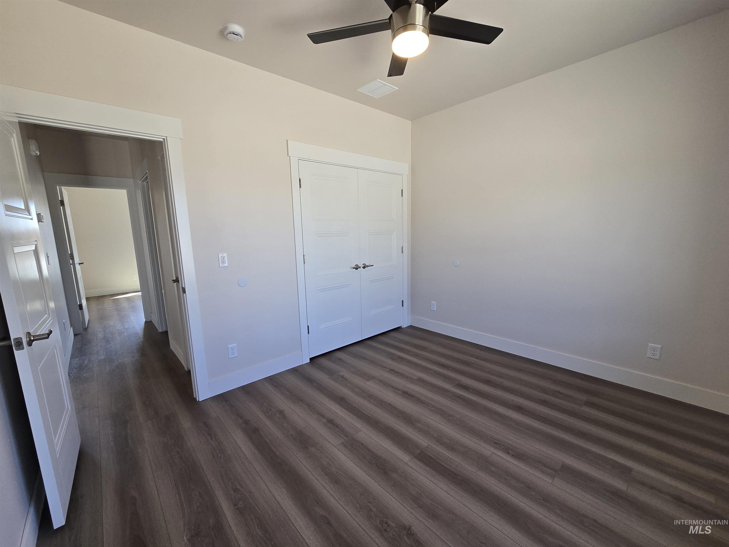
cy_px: 274
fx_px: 274
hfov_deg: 106.2
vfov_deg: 89.9
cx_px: 364
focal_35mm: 13
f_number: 2.2
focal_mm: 2.2
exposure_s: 1/120
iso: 80
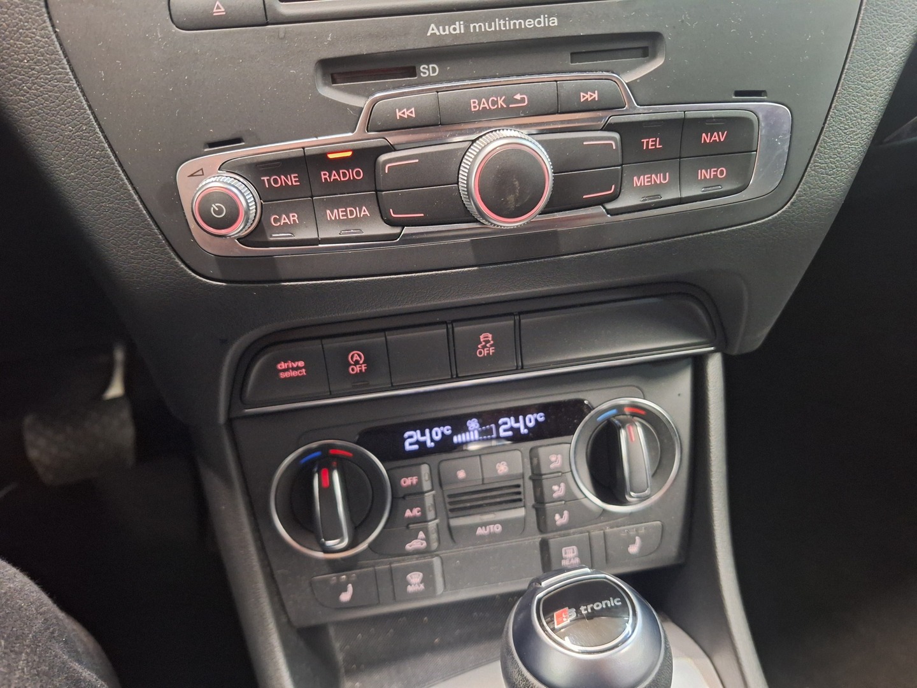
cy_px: 344
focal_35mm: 23
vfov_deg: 58.9
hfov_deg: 73.9
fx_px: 609
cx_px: 458
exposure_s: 1/20
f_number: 1.8
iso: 1250
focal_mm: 5.54
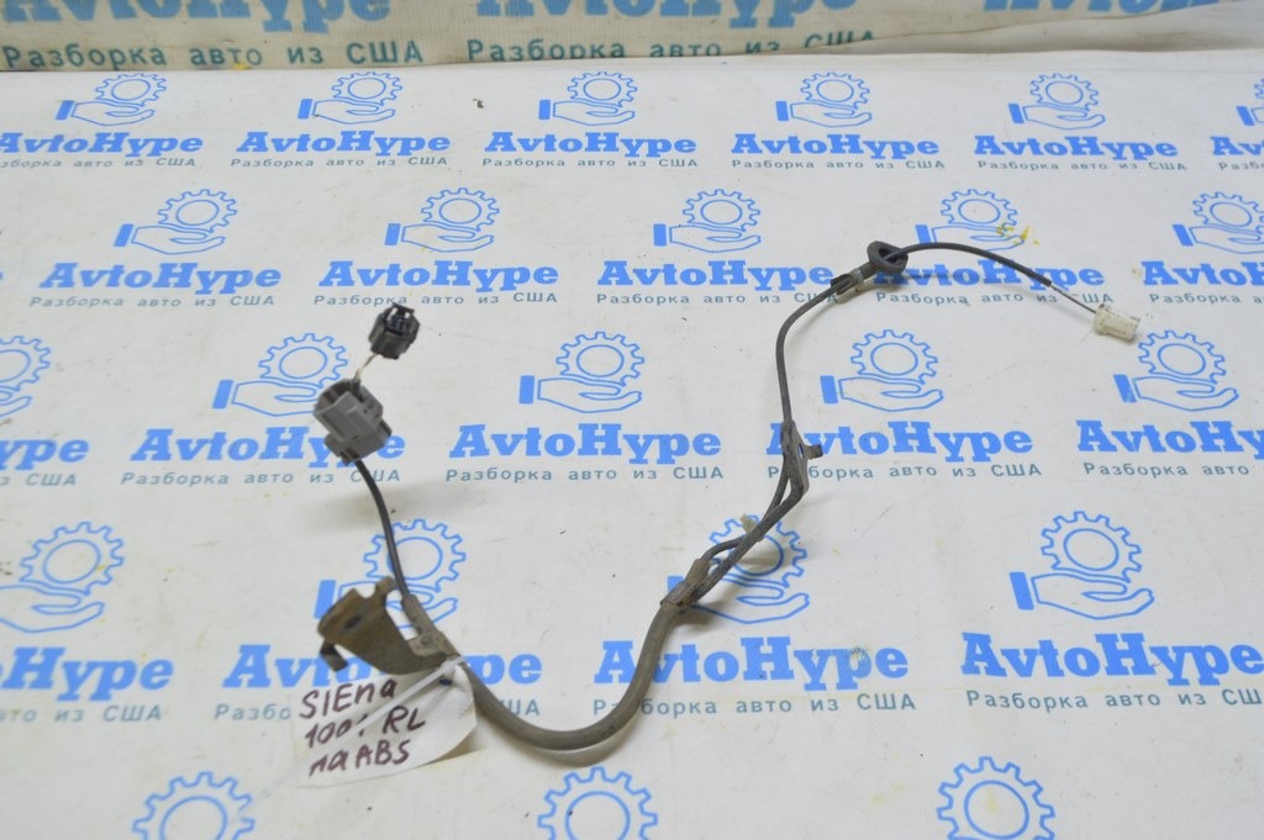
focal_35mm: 36
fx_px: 1263
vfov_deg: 36.8
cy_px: 420
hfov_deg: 53.2
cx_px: 632
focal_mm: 24
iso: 400
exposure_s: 1/20
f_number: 5.6
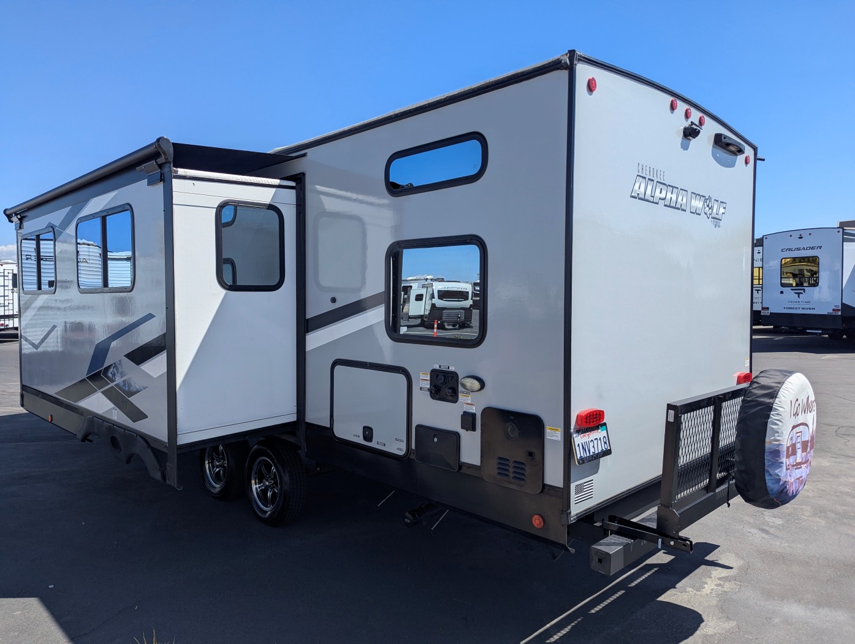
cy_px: 322
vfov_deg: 56.9
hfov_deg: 71.5
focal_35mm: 24
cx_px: 428
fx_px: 594
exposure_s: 1/2358
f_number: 1.85
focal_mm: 6.81
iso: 46
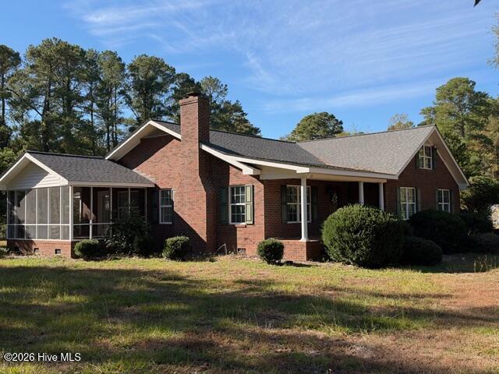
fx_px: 447
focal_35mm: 31
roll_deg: -1.4
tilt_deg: +3.1
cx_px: 250
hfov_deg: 58.4
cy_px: 187
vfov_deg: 45.4
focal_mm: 6.93
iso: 64
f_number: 1.8
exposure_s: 1/2088
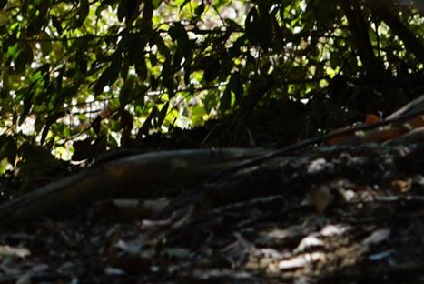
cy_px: -244
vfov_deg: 4.1
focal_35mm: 329
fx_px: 3877
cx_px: -400
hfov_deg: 6.1
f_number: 6.3
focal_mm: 50
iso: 100
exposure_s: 1/80
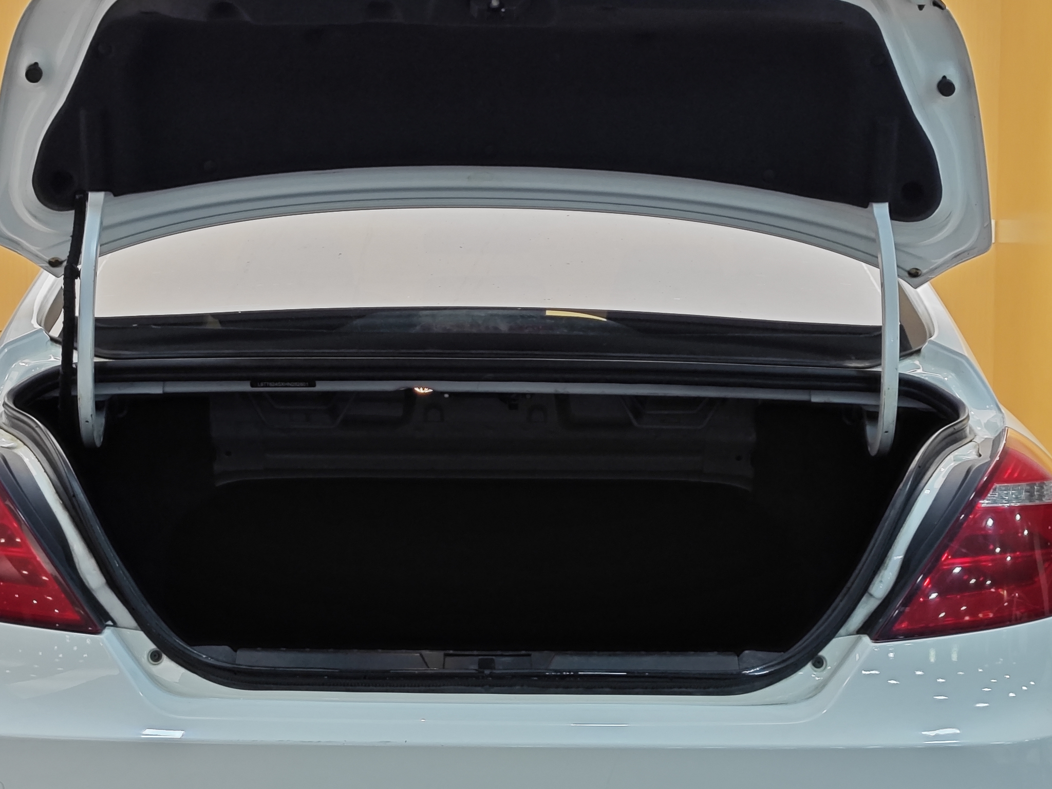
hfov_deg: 21.3
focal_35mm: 92
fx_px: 2796
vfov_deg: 16.1
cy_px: 457
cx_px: 476
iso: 100
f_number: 1.9
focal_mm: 8.7
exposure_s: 1/62.6
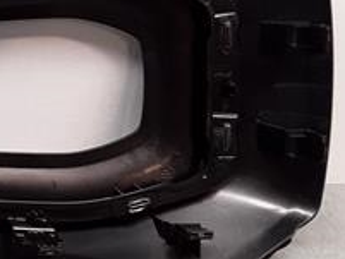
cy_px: 55
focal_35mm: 89
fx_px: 888
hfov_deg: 19.5
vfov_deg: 16.5
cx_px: -154
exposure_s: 1/50
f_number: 1.9
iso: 50
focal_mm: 2.91
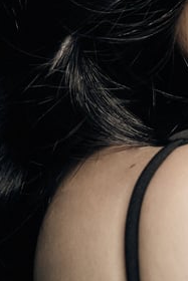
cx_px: 254
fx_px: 5953
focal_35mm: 761
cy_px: 137
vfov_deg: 2.7
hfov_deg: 1.8
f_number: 5.6
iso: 250
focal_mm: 185
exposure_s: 1/160
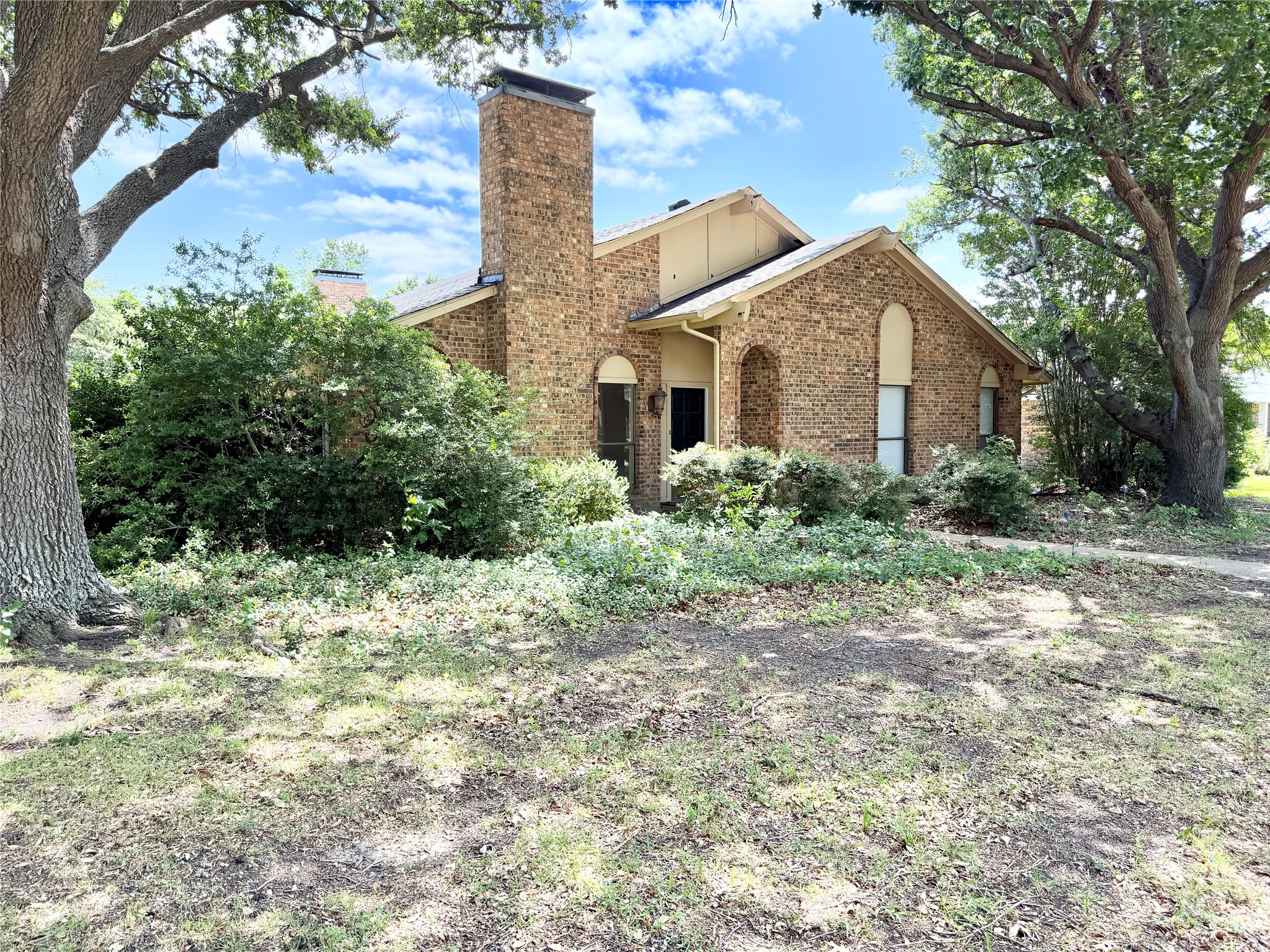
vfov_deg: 56.8
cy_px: 476
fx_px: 881
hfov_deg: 71.6
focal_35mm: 24
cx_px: 635
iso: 100
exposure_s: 1/1292
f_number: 1.78
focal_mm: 6.76
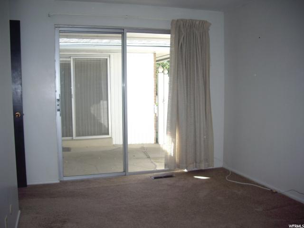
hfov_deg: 49.0
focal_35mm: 38
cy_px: 114
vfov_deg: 37.7
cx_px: 152
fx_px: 334
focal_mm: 6.2
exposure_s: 1/200
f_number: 4.3
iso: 100
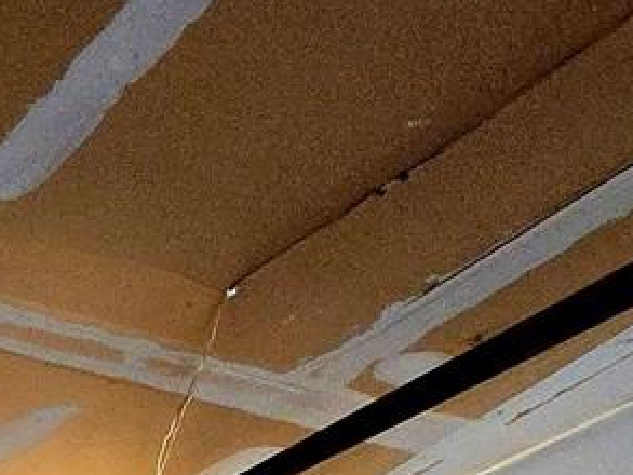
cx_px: -145
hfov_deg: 24.6
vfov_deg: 13.5
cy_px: 1203
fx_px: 1299
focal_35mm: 71
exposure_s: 1/60.2
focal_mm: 2.2
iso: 1000
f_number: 2.2
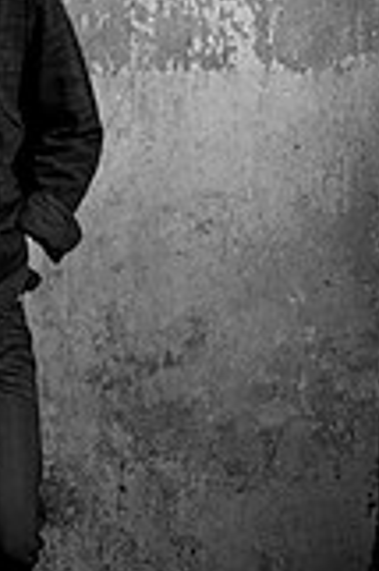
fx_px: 2215
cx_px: -92
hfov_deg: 9.6
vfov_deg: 14.6
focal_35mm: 140
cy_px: 131
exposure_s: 1/80
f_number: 1.8
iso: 500
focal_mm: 50
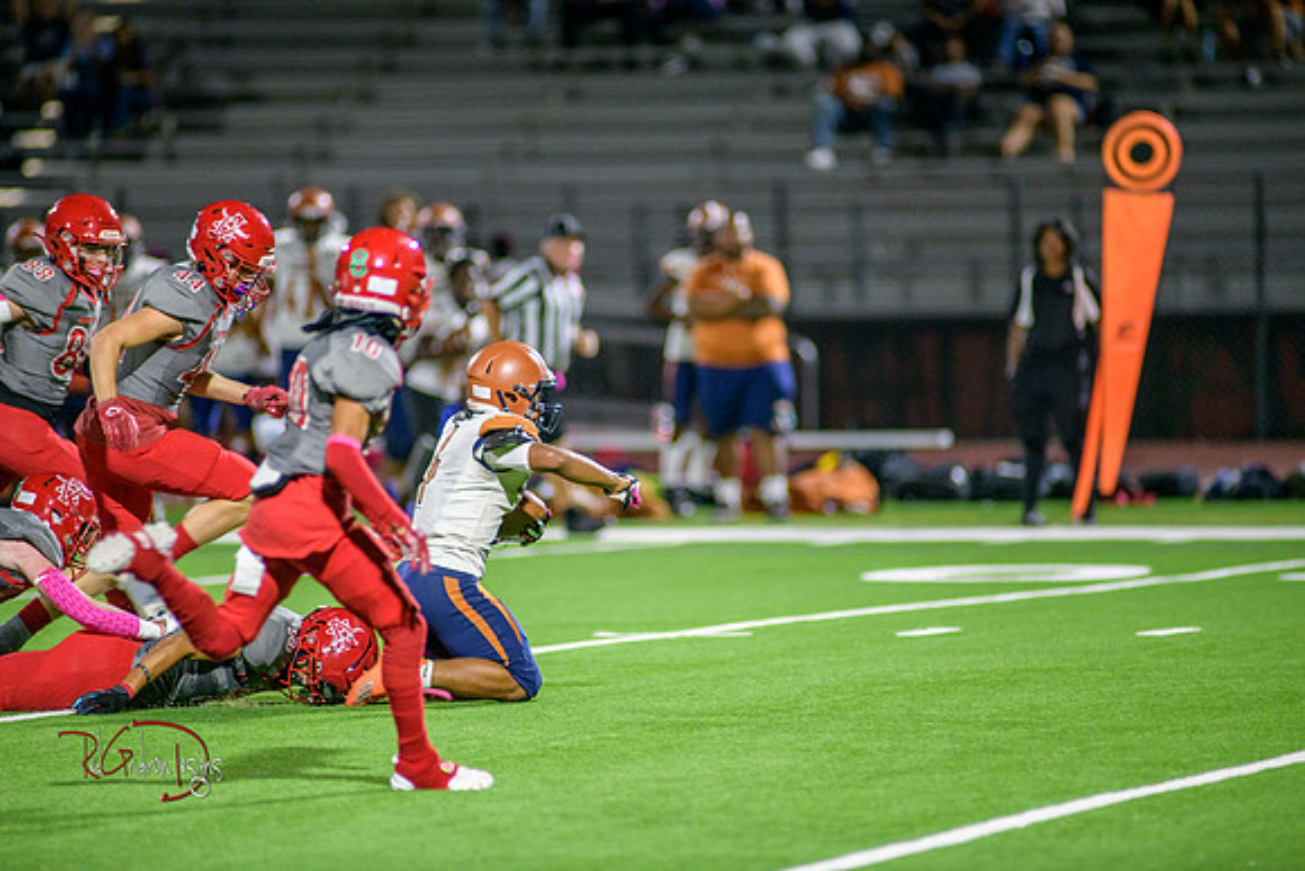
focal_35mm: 300
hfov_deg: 6.9
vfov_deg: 4.6
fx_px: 10877
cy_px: 436
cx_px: 652
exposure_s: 1/500
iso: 2000
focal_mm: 300
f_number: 2.8
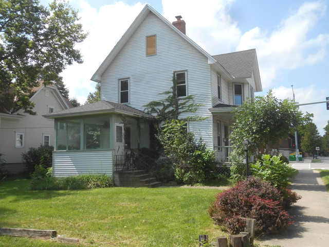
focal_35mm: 34
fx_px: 323
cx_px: 164
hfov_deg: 54.0
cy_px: 124
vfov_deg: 41.8
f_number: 3.9
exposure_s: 1/500
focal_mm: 6
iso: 80
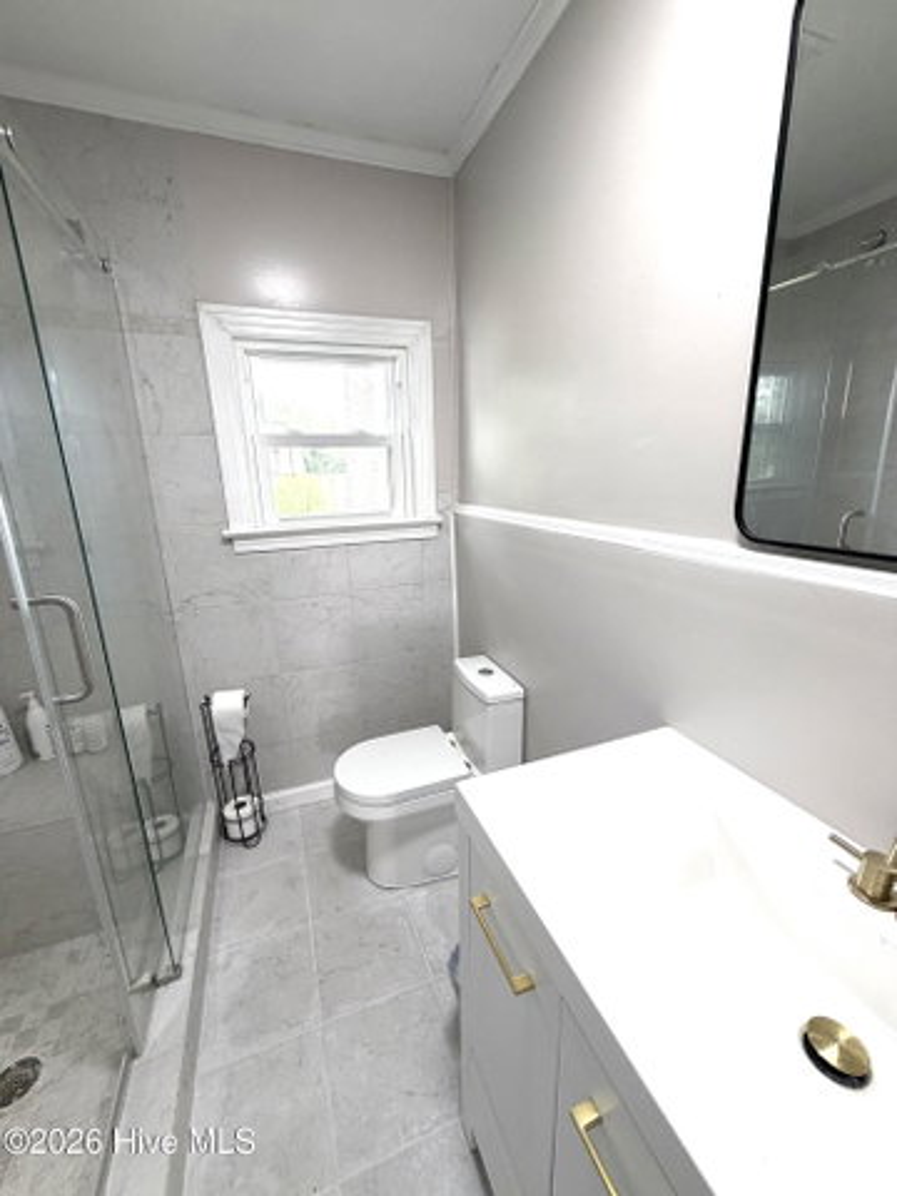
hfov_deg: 85.7
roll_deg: +2.0
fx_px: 484
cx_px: 448
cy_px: 598
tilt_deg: -14.9
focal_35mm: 14
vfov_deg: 102.1
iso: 125
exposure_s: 1/120
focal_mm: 2.22
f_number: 2.2
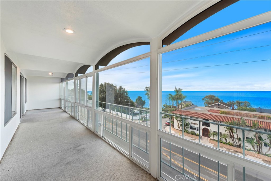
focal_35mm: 14
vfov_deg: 81.2
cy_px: 90
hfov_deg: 104.2
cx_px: 136
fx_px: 105
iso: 160
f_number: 7.1
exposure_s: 1/125
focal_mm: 14
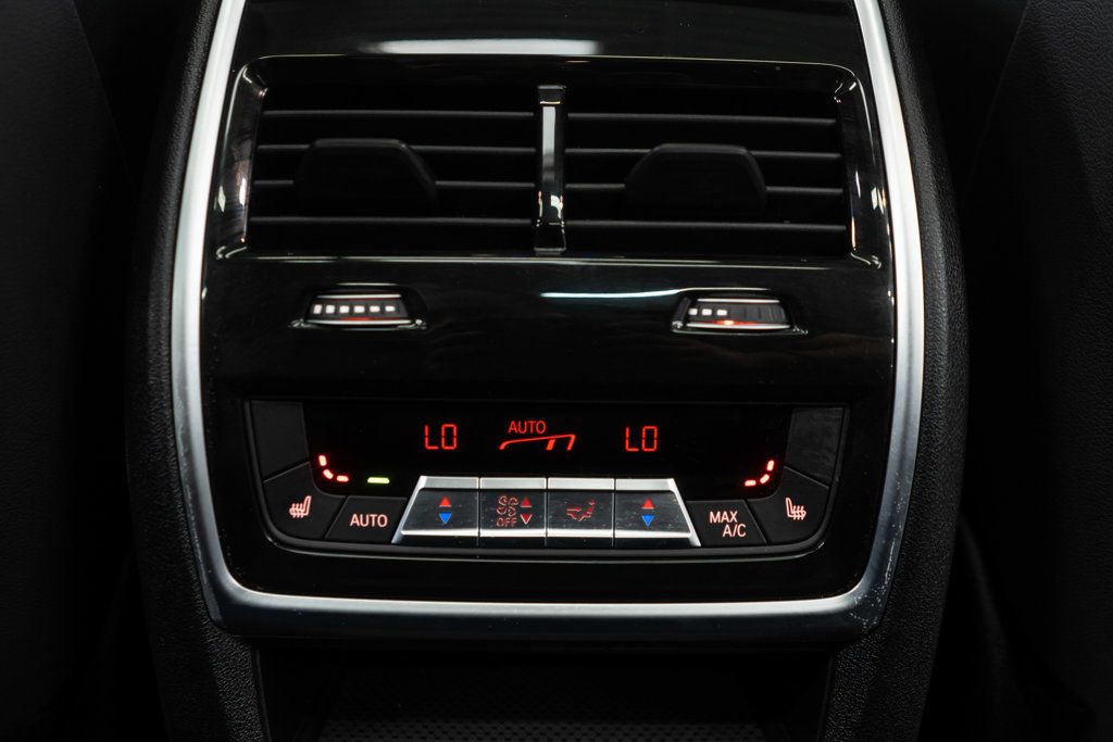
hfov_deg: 46.4
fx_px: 1299
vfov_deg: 31.9
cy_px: 371
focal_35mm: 42
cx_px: 556
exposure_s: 1/50
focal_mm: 28
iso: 1000
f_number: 3.2
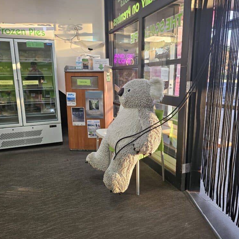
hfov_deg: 57.3
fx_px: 219
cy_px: 125
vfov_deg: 57.3
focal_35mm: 28
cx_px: 121
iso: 125
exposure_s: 1/100
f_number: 1.7
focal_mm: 6.3
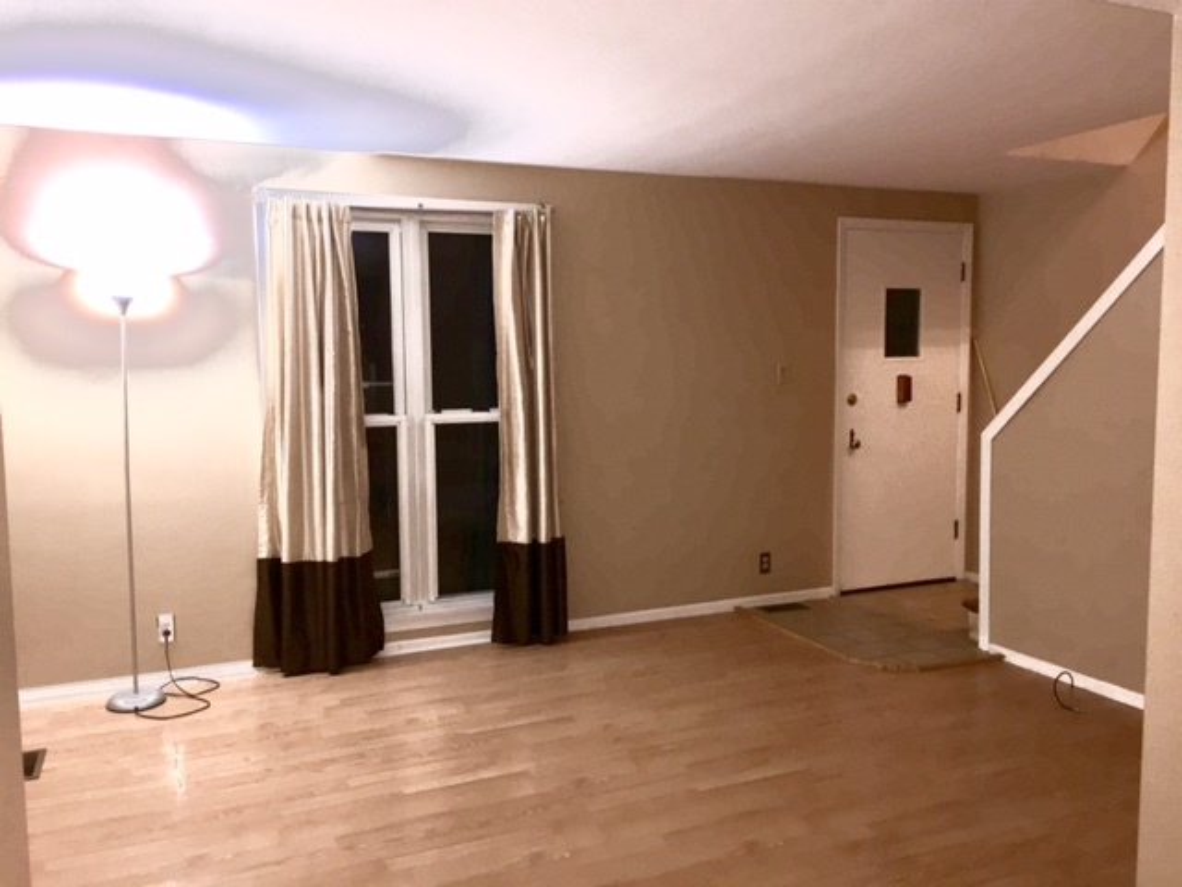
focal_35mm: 29
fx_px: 990
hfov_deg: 61.7
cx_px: 591
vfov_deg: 48.2
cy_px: 444
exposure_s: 1/17
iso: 80
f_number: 2.2
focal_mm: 4.15
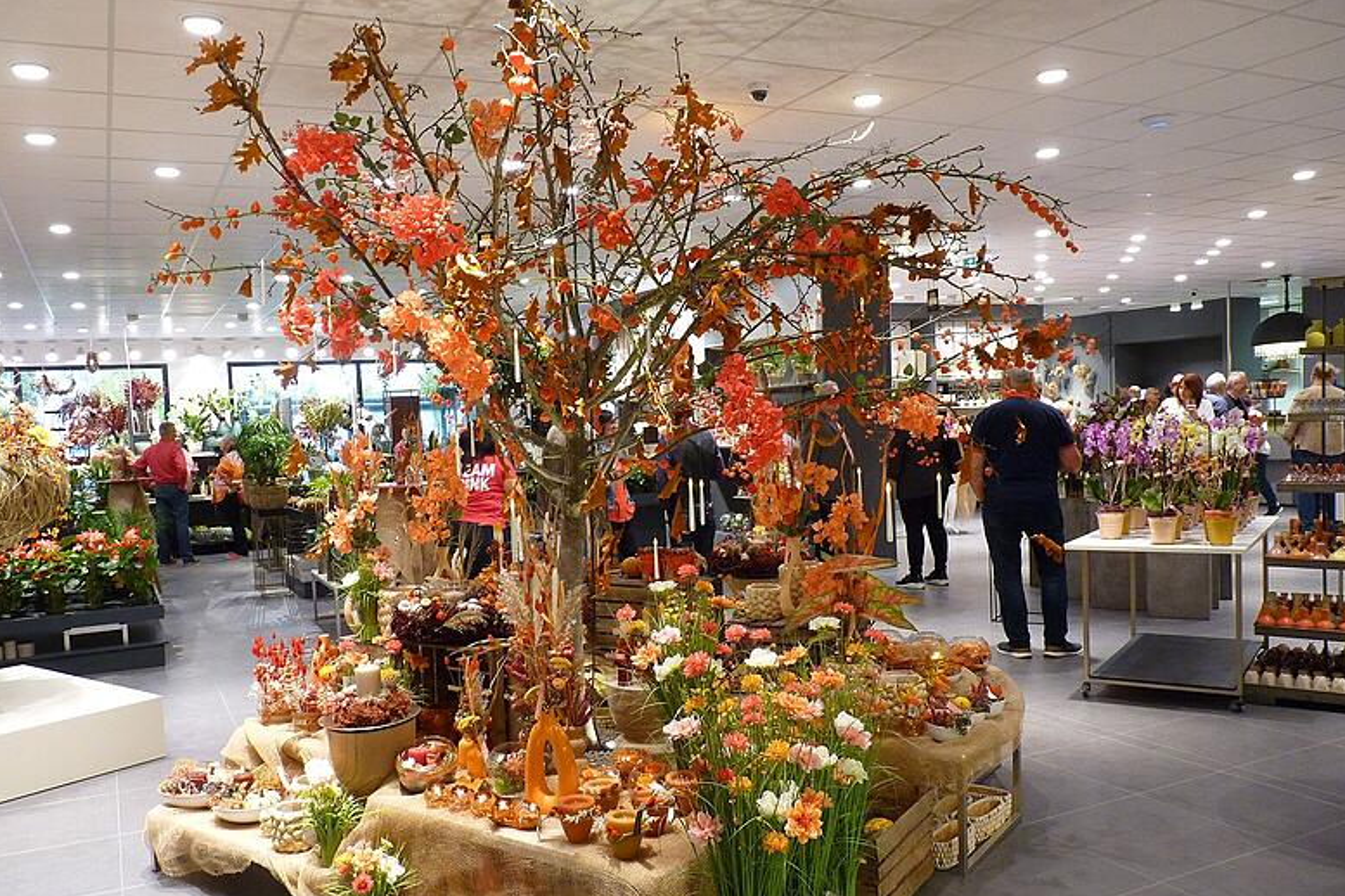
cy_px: 491
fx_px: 1121
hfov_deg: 61.9
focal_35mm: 30
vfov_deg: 43.6
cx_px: 658
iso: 320
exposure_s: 1/30
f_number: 2.8
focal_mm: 4.9
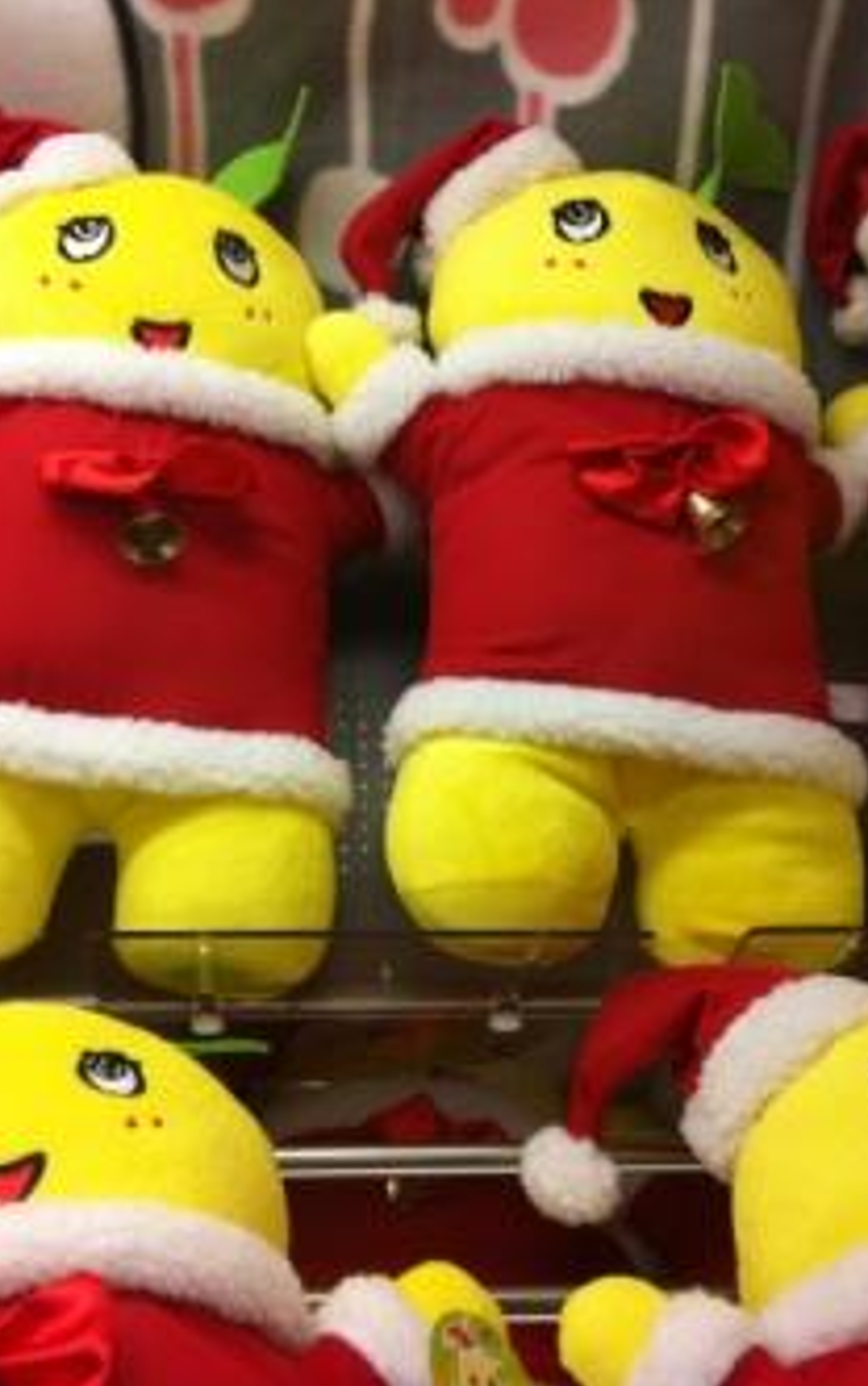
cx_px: 367
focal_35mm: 50
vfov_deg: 40.3
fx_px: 1889
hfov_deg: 25.8
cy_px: 691
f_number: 2.8
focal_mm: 3.85
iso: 80
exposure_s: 1/182
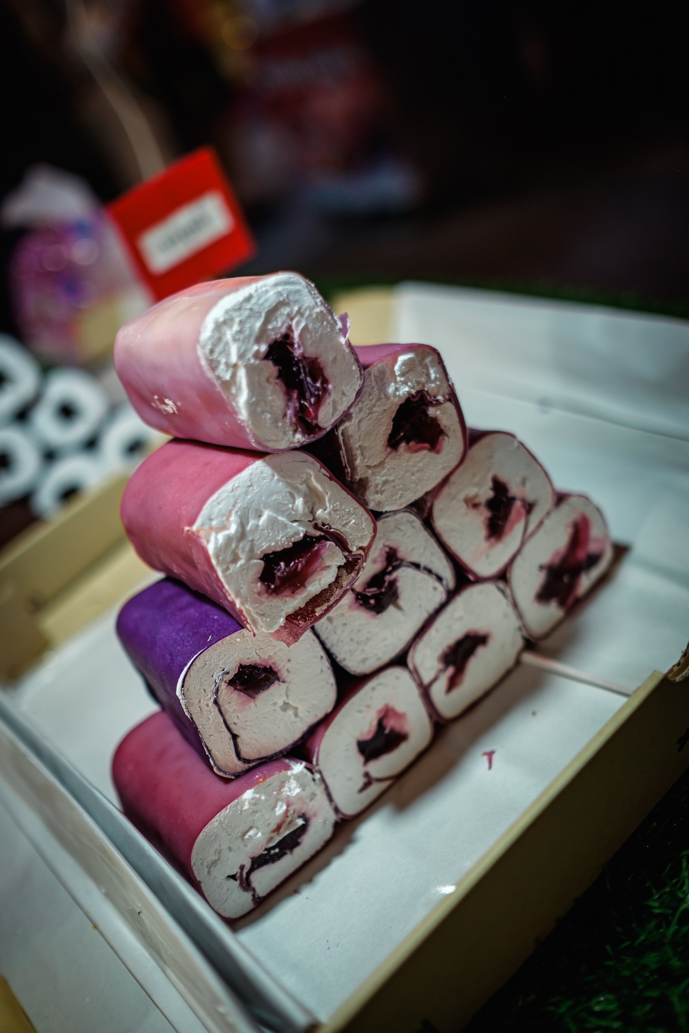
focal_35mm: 35
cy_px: 516
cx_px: 344
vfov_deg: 54.4
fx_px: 1005
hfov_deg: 37.9
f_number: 1.4
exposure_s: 1/160
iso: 200
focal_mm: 23
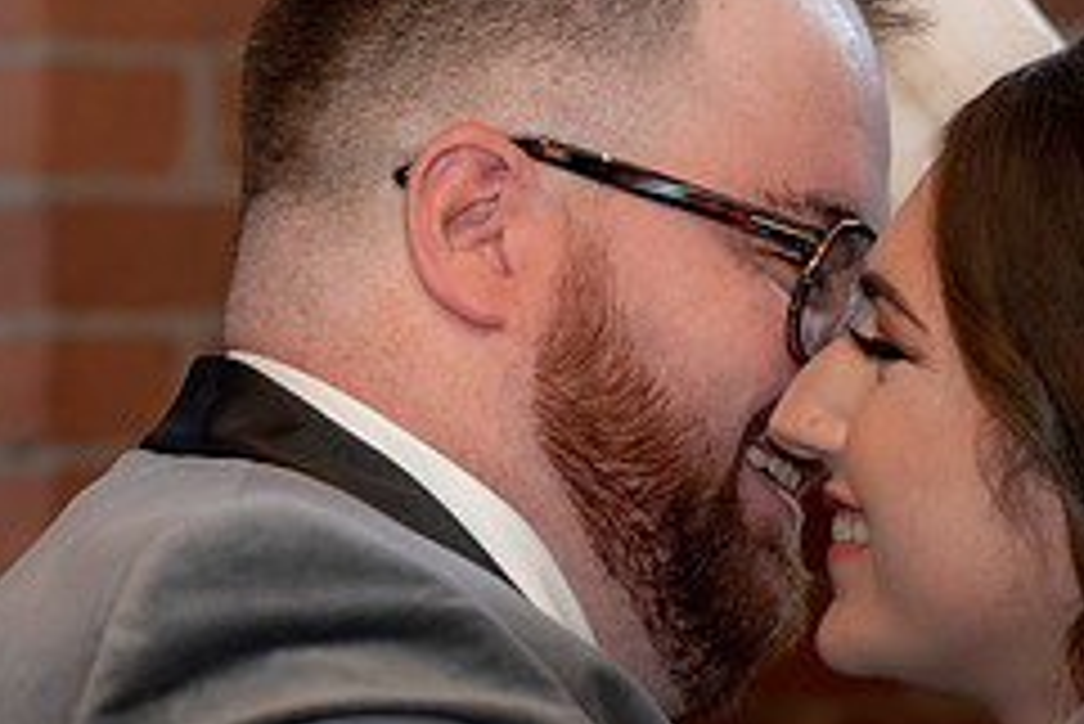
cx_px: 841
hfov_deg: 5.7
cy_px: 452
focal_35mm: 361
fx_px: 10876
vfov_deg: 3.8
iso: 800
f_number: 5
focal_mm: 150
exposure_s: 1/125
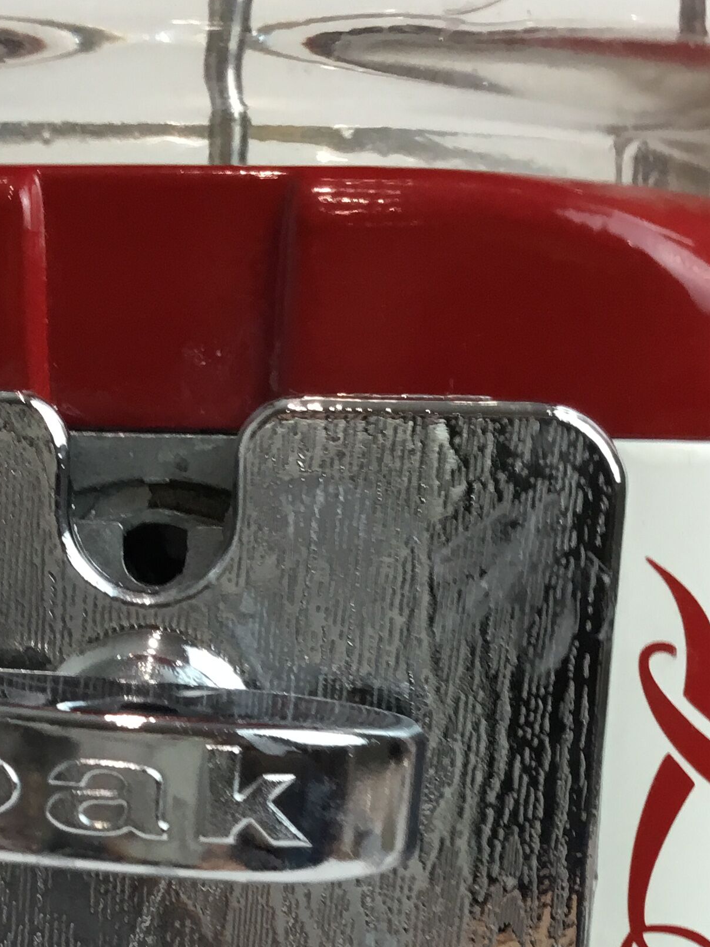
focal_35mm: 63
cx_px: 197
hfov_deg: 23.1
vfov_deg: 29.1
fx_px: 1722
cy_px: 902
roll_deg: -0.9
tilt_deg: -13.8
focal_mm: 3.3
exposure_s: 1/33
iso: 25
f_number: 2.4
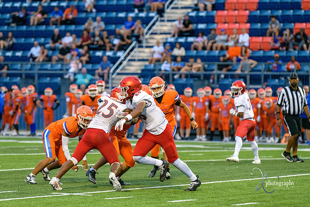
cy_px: 104
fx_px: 1809
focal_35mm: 210
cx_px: 155
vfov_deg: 6.5
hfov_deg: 9.8
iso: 2200
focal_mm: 210
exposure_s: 1/2000
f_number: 3.5
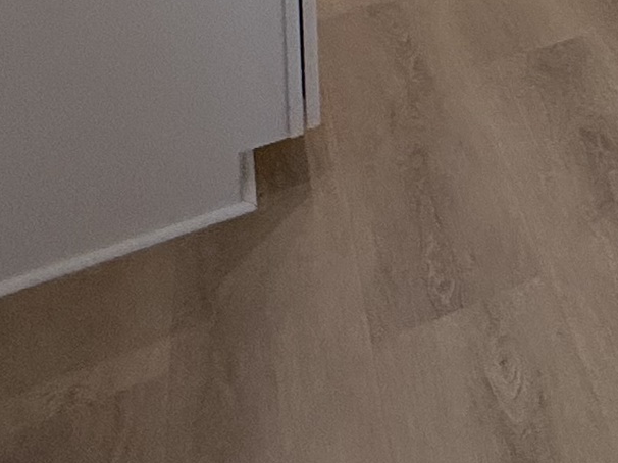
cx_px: 1513
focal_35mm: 71
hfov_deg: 14.8
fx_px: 1267
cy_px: -561
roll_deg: +0.5
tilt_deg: -2.4
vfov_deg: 15.1
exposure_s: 1/120
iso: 125
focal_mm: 2.22
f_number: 2.2
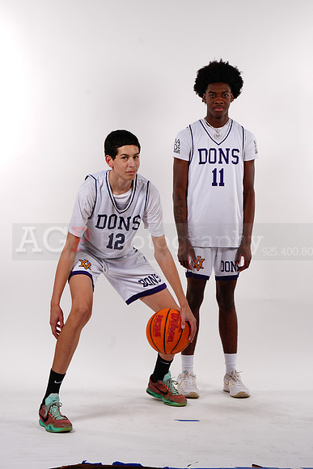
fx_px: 1525
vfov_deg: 17.5
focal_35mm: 117
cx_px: 156
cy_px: 234
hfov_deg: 11.7
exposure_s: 1/500
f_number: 9
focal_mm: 117
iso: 200
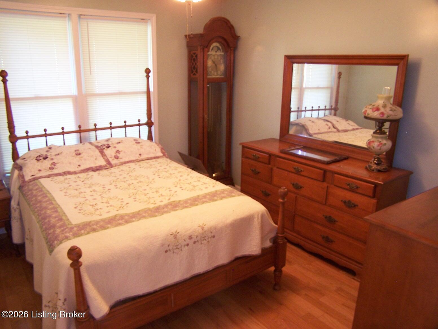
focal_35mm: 38
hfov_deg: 49.0
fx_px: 481
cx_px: 219
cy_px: 164
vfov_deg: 37.7
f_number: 2.8
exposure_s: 1/6
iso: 140
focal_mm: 6.3
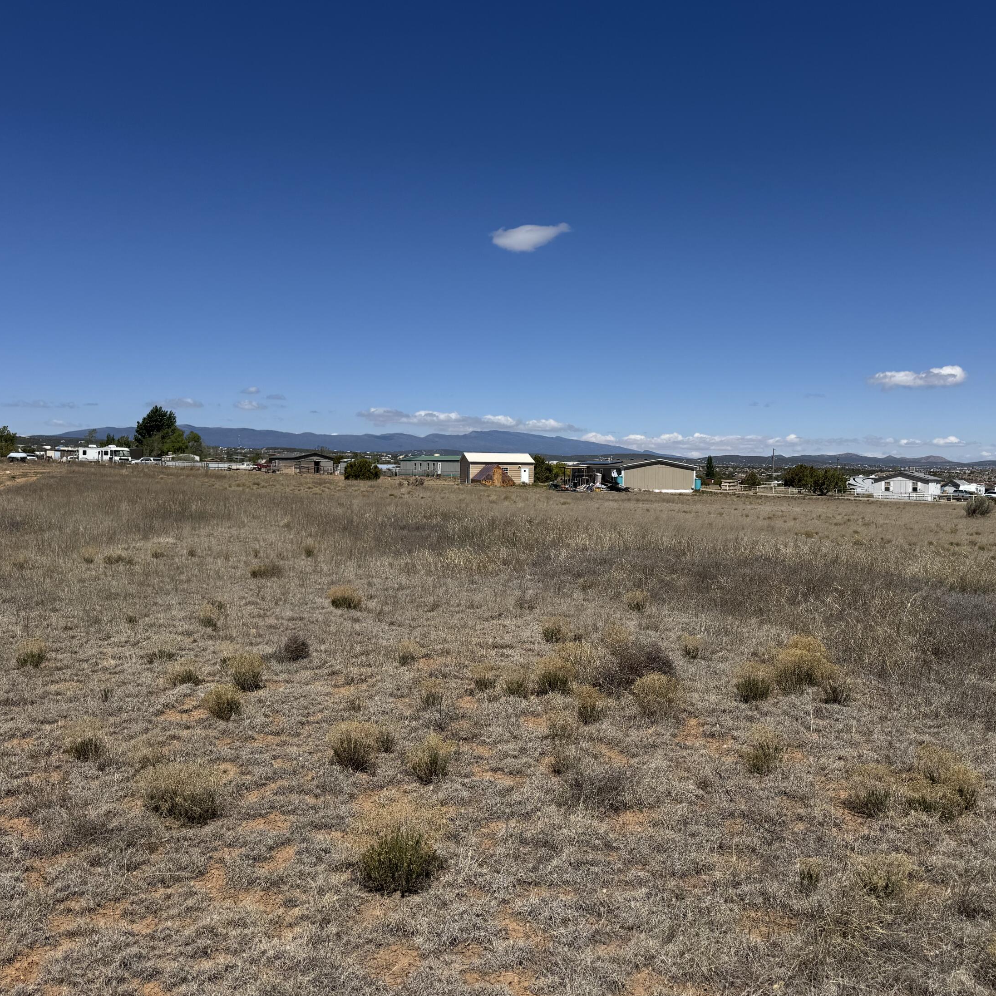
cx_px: 598
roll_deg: -0.6
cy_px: 488
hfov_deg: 55.2
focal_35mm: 29
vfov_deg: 55.6
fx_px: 944
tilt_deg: -1.1
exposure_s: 1/7937
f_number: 1.78
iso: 80
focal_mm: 6.76
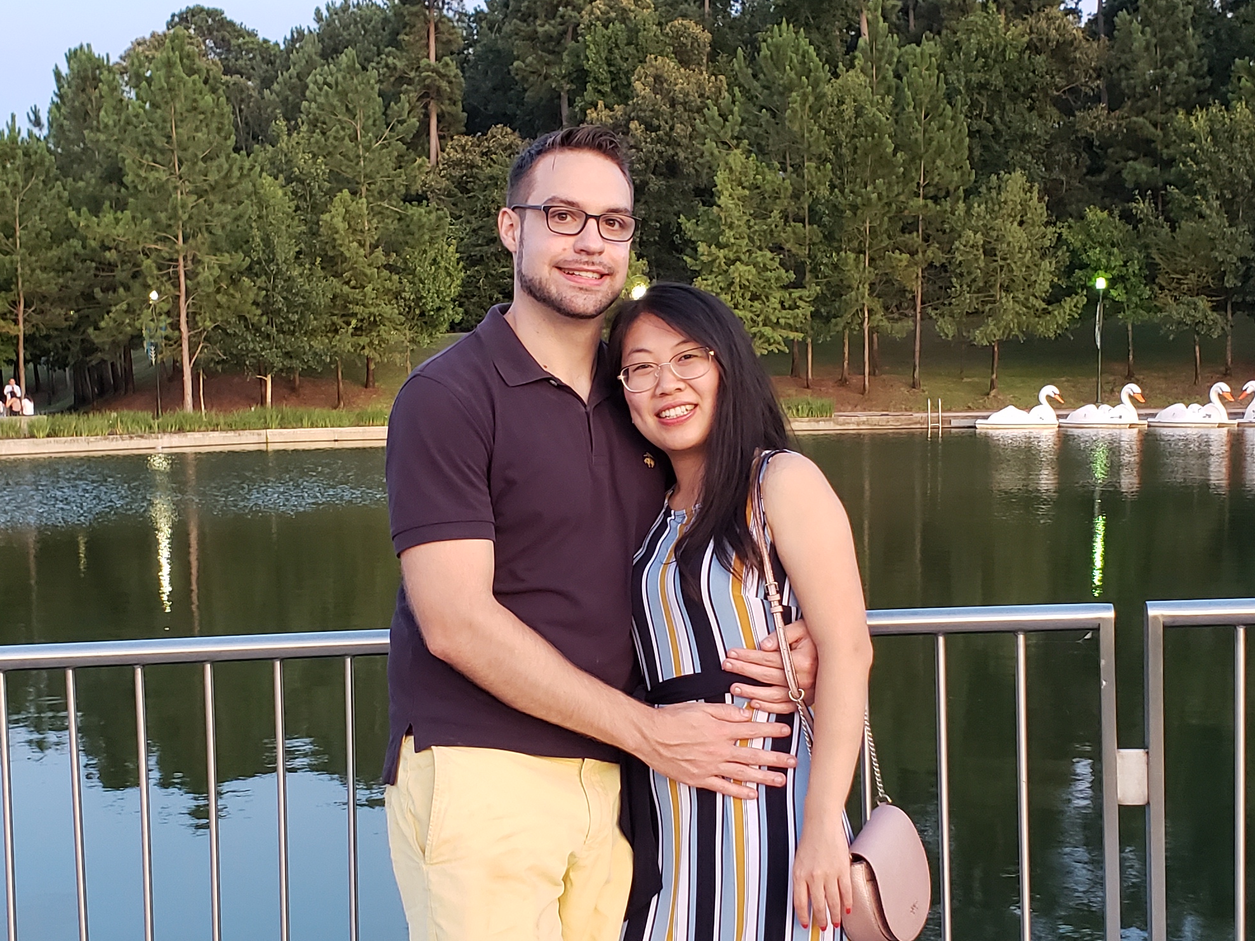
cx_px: 662
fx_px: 1921
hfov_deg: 36.2
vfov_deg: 27.4
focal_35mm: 53
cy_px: 588
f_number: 2.4
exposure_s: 1/40
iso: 320
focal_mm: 4.3
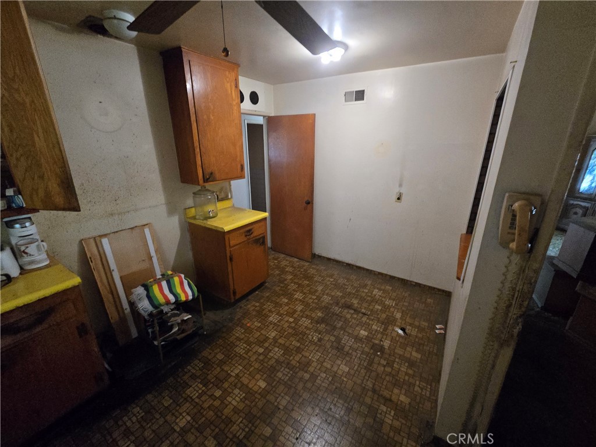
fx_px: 224
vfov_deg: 89.9
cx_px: 298
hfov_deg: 106.2
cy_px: 224
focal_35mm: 13
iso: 1250
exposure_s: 1/60
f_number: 2.2
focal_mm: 2.2
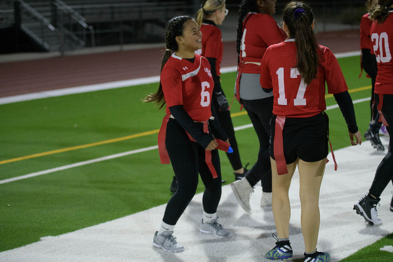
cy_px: 131
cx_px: 196
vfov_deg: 19.5
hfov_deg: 28.8
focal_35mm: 70
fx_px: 764
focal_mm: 70
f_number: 2.8
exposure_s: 1/640
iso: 4500
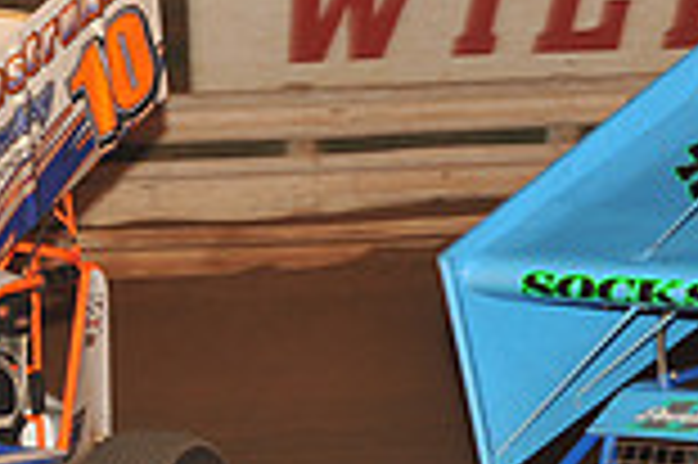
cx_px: -59
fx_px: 5791
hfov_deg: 6.9
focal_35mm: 299
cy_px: 392
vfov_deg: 4.6
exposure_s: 1/320
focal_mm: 80
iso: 1000
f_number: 6.3
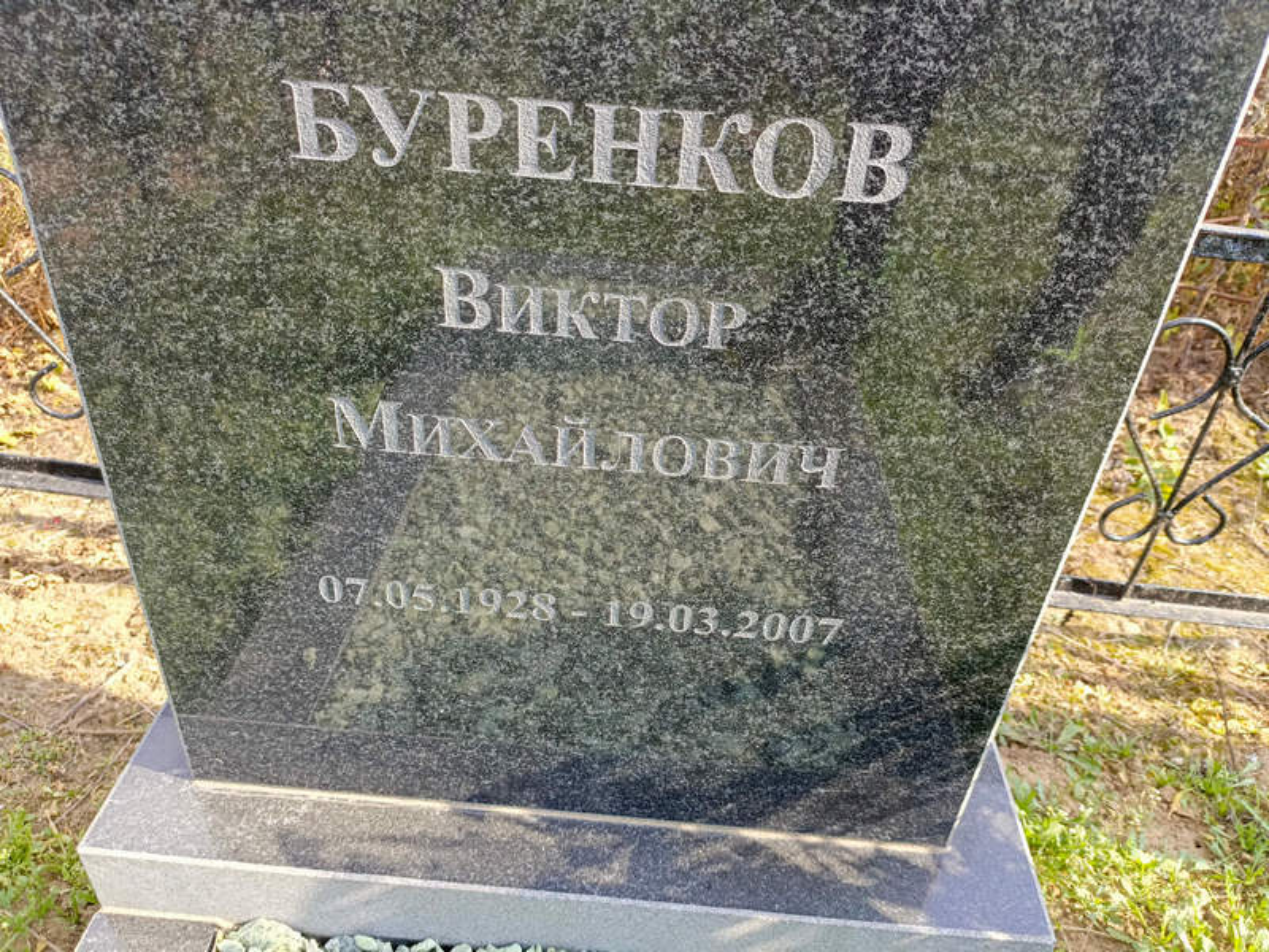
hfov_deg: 69.4
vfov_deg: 54.9
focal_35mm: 25
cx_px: 634
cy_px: 476
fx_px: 916
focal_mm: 4.76
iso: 110
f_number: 1.69
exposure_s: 1/188
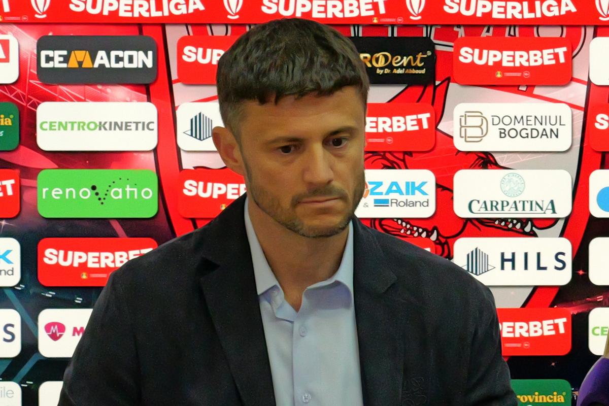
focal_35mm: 105
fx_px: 1776
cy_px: 203
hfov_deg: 19.5
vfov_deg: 13.0
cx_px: 304
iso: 8000
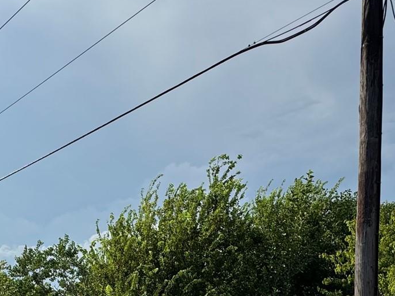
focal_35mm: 42
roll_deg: -0.6
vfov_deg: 31.1
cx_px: 128
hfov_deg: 44.1
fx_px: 479
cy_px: 315
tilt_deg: +3.0
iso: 50
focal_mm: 2.22
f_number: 2.2
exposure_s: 1/2208
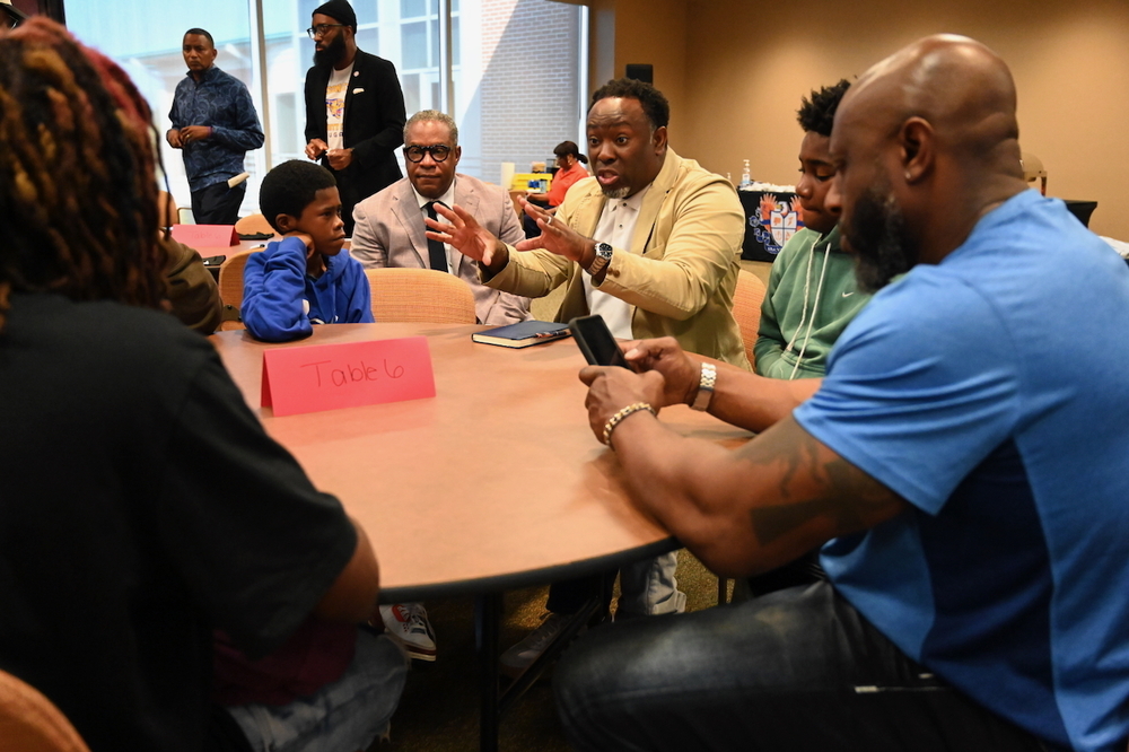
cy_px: 376
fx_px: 987
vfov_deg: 41.7
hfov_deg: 59.5
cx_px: 564
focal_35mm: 32
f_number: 4
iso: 10000
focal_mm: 31.5
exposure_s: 1/400
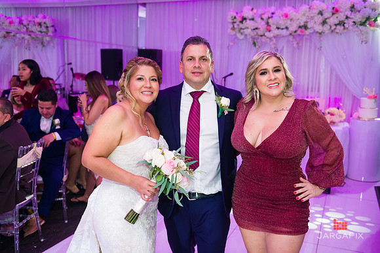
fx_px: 370
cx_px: 190
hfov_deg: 54.4
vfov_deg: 37.9
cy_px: 126
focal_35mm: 35
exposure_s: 1/125
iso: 800
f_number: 3.2
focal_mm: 35
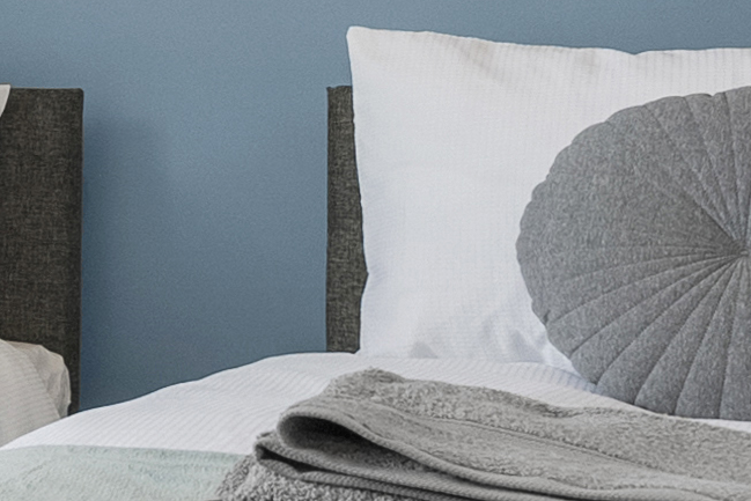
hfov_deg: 14.7
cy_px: 84
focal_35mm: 98
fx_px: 2045
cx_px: -973
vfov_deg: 13.9
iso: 400
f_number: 8
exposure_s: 1/15
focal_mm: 15
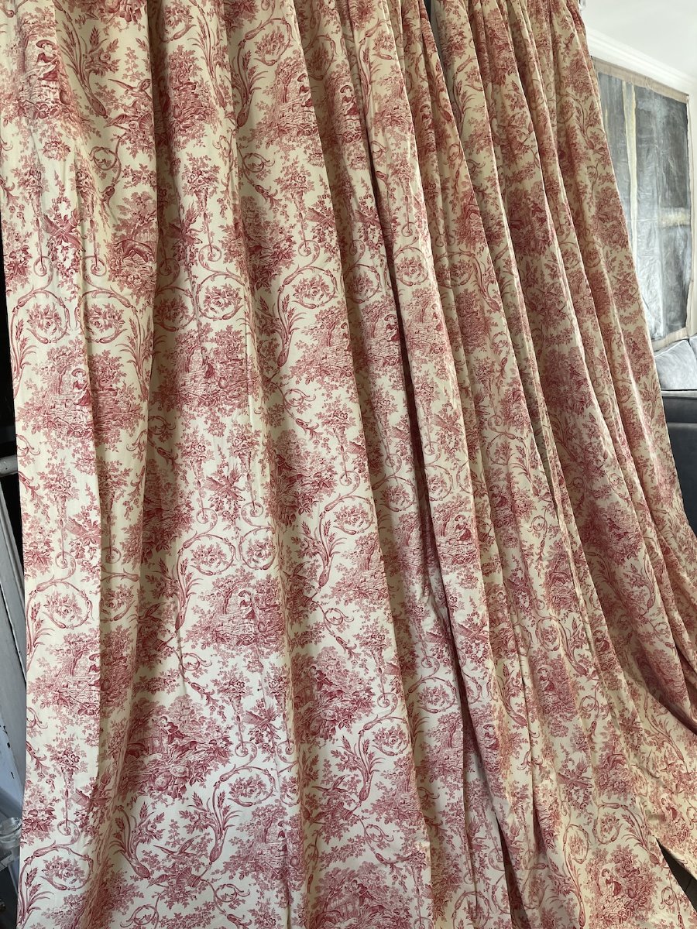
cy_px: 464
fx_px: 671
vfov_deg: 69.4
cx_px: 348
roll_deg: +6.7
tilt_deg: -13.5
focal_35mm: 25
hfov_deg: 54.9
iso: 125
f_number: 1.6
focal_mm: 5.1
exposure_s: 1/121
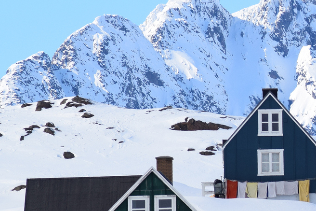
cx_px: 434
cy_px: 84
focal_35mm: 790
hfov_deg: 2.6
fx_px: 6932
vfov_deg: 1.7
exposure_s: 1/640
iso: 200
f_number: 11
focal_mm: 180
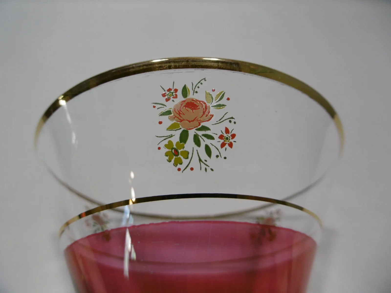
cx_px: 196
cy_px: 146
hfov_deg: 71.6
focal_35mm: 24
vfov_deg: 56.8
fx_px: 271
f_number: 3.1
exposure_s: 1/50
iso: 100
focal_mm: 4.3
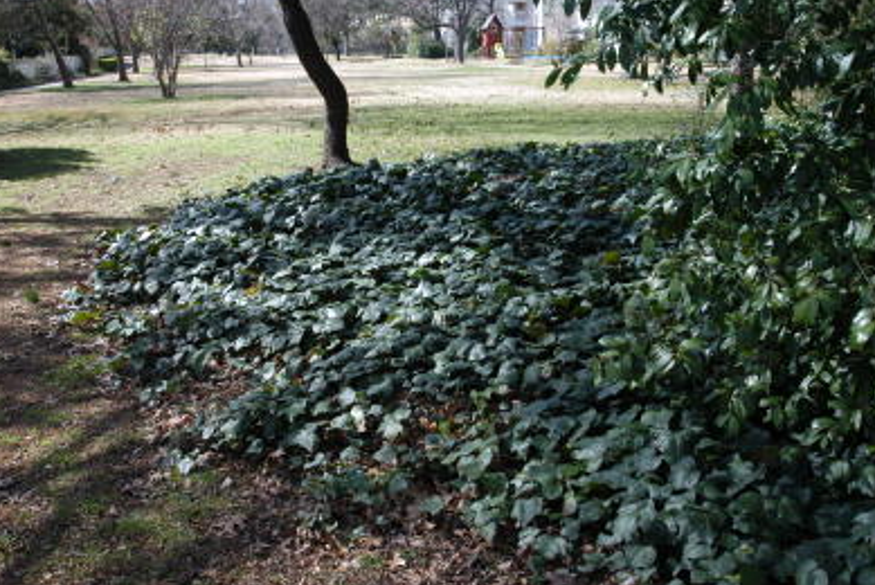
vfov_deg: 33.5
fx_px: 973
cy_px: 294
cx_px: 436
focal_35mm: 40
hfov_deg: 48.4
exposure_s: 1/125
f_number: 13
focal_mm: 26
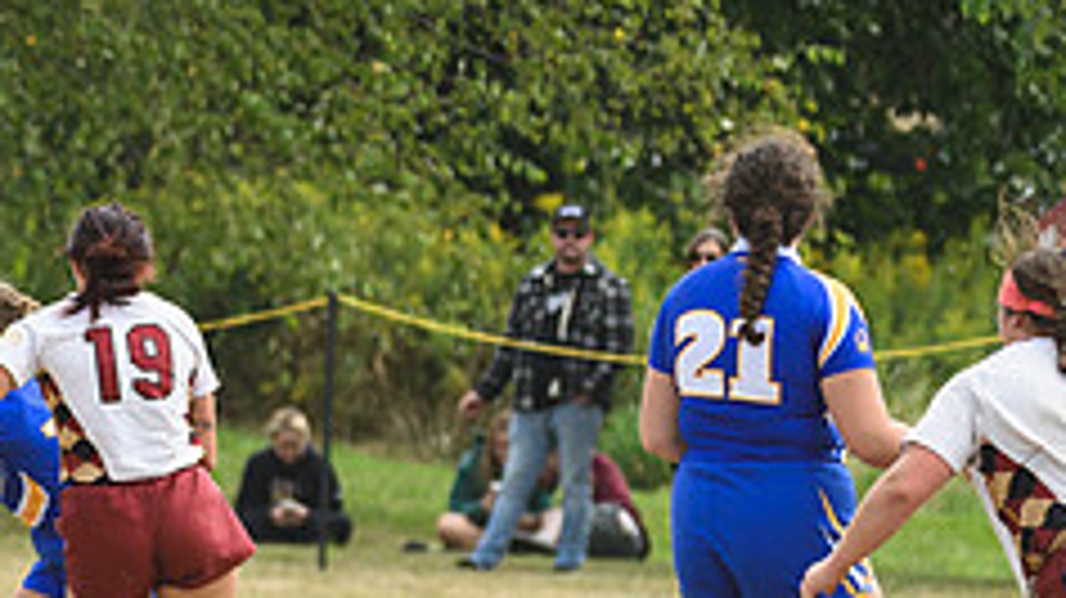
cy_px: 71
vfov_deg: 1.8
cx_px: 16
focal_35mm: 657
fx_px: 18560
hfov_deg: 3.3
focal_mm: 170
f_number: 5
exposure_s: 1/1000
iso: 400
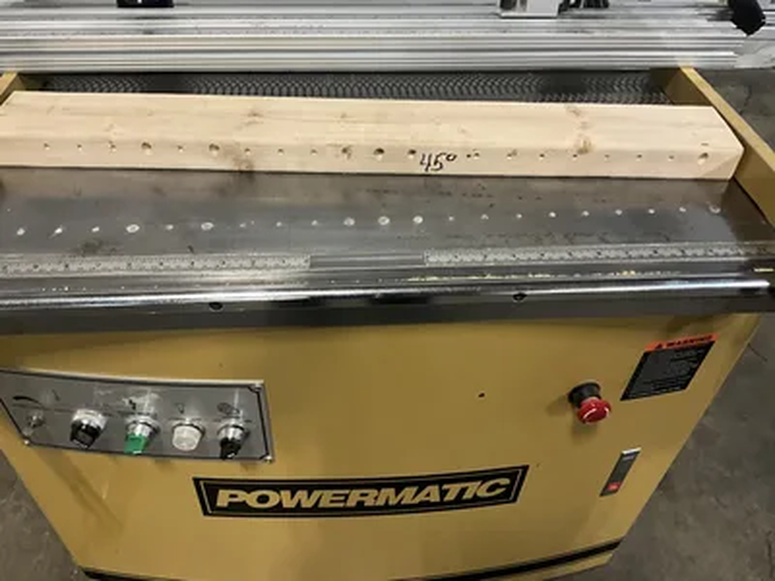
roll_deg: -4.0
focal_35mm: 29
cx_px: 388
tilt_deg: -44.0
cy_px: 290
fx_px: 649
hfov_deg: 61.7
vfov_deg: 48.2
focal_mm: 3
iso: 320
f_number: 1.8
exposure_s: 1/40
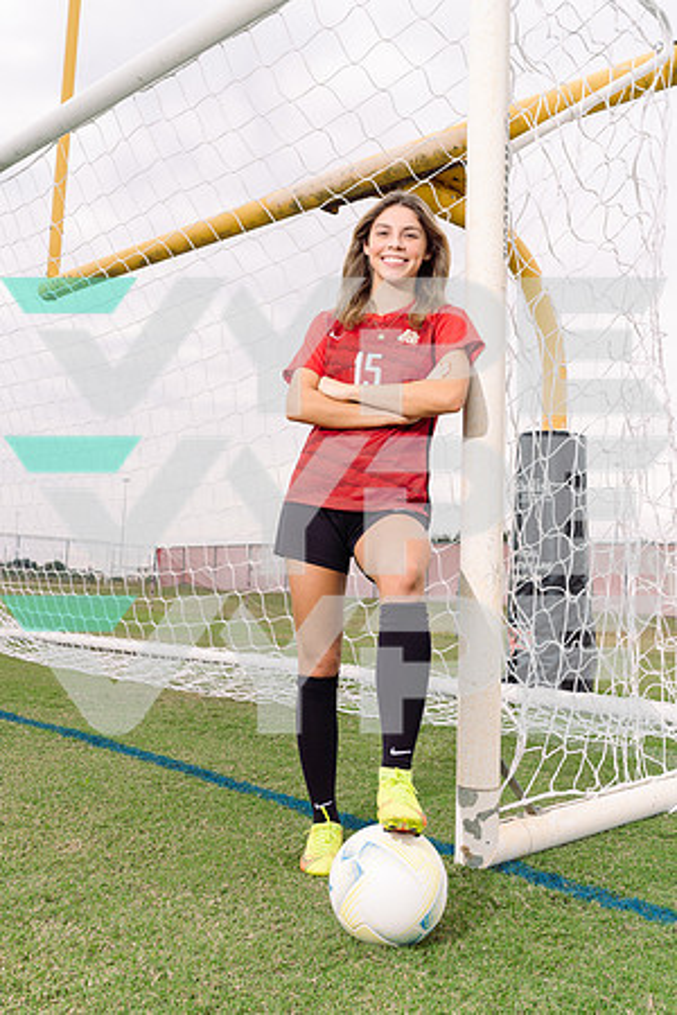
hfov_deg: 37.9
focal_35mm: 35
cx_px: 338
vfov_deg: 54.4
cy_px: 508
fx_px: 987
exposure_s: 1/250
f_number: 7.1
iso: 160
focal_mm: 35
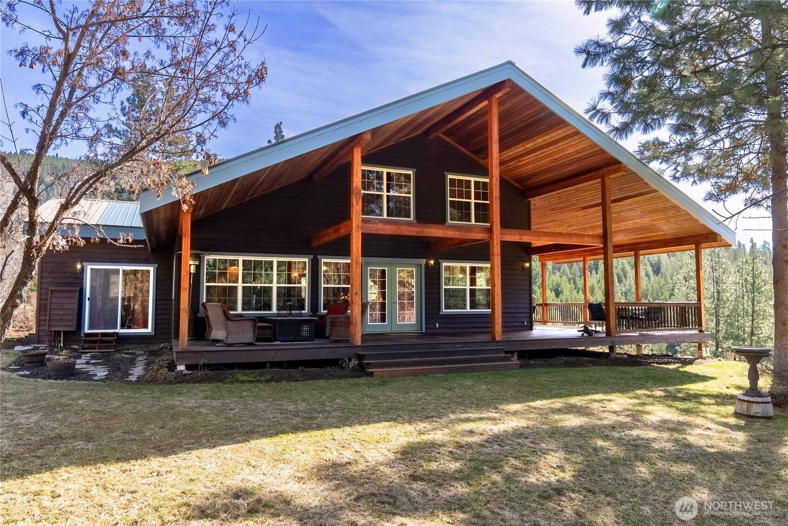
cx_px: 394
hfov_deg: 73.7
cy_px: 263
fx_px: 526
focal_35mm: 24
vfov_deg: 53.2
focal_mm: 24
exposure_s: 1/3200
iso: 160
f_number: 11
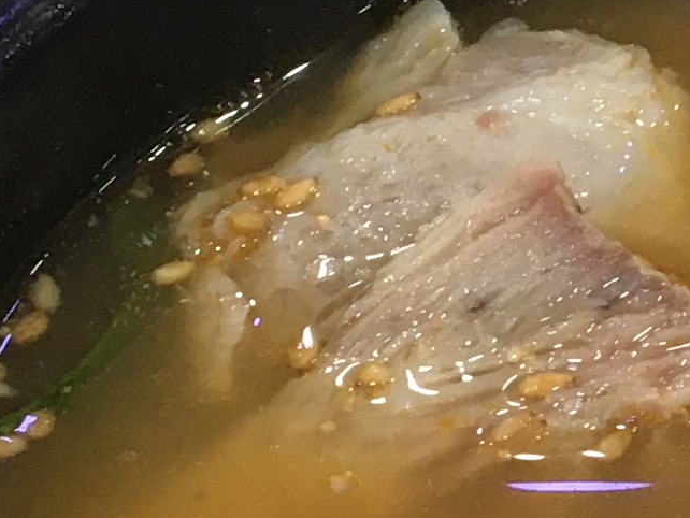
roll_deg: -0.5
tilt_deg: -38.2
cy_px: 462
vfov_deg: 8.1
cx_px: 1027
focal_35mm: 182
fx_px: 3629
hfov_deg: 10.5
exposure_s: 1/30
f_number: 2.2
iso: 64
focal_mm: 4.15
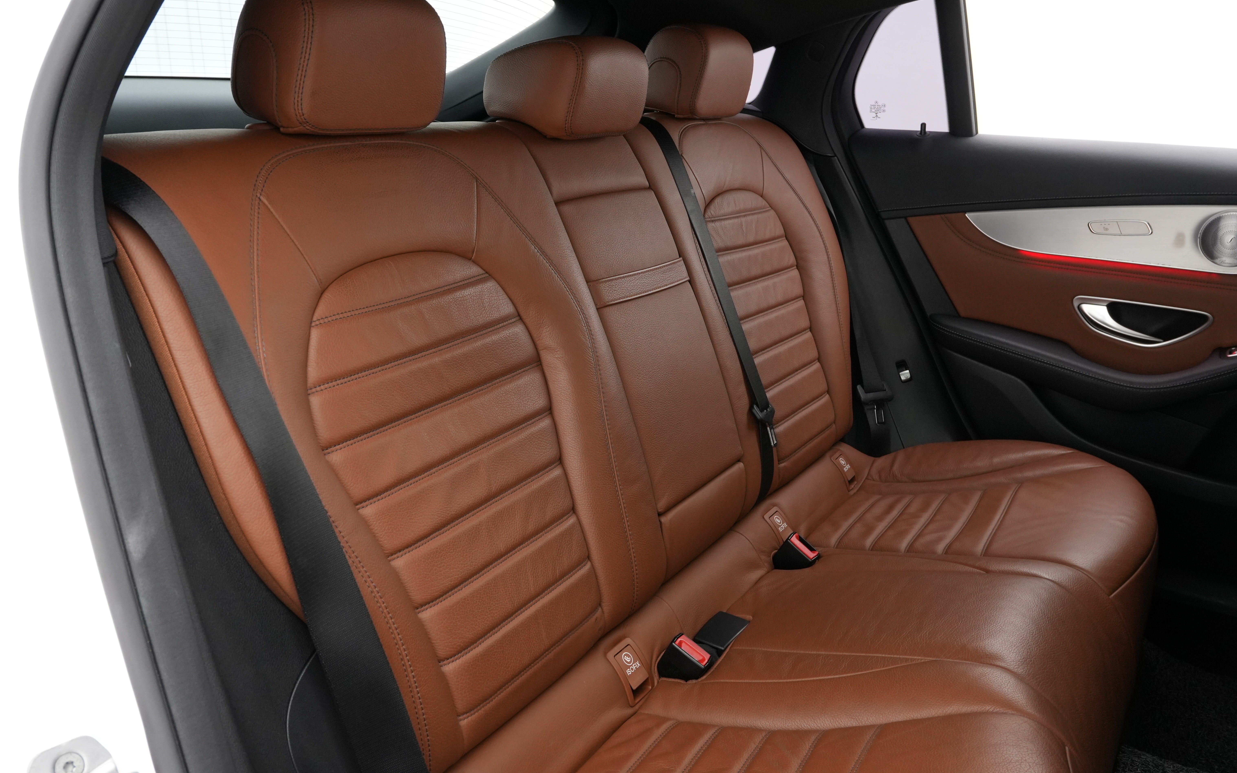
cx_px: 627
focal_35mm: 28
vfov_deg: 44.5
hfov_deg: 66.5
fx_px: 944
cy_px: 368
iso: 1000
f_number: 7.1
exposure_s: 1/50
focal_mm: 18
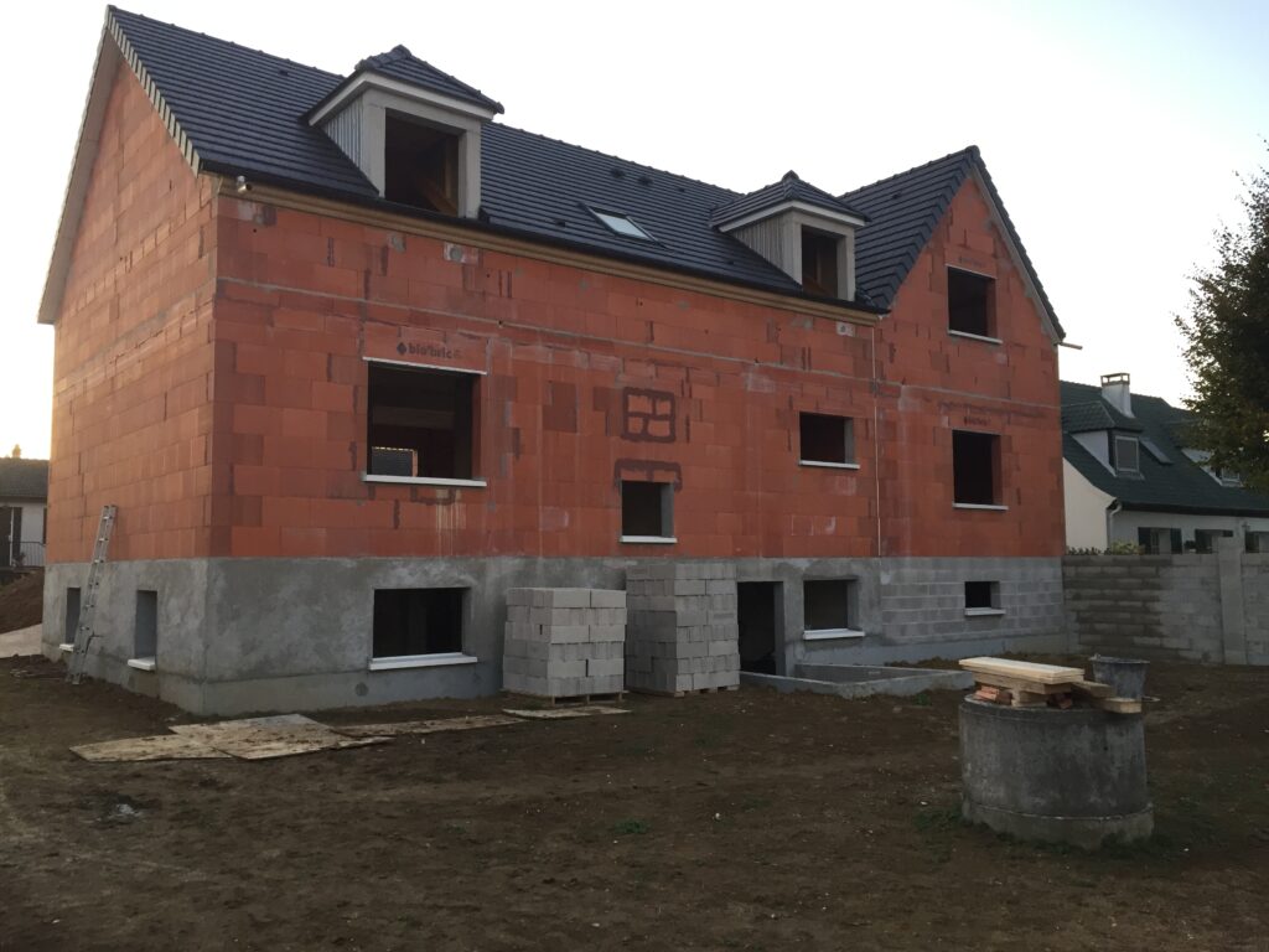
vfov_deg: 48.2
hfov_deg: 61.7
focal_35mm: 29
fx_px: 1063
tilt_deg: +3.7
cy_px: 476
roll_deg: +0.4
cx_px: 634
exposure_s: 1/33
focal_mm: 4.15
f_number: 2.2
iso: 40
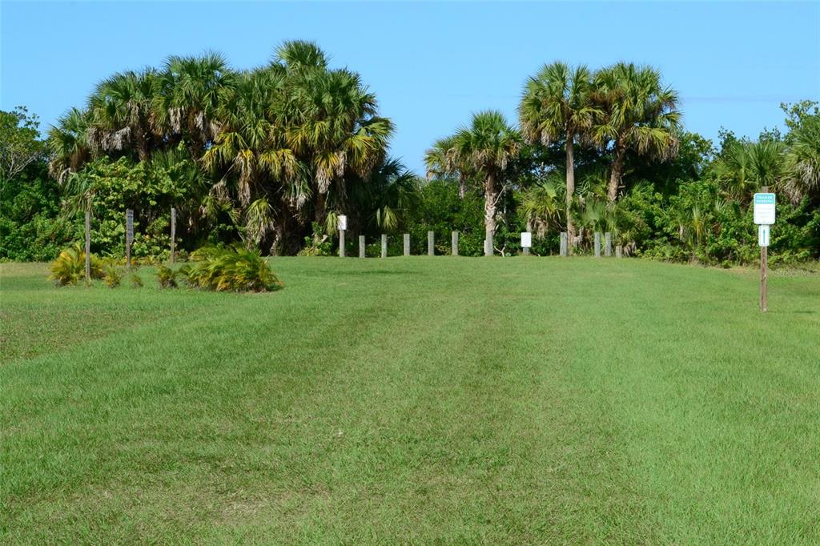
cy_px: 273
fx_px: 1878
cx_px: 410
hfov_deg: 24.6
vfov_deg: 16.5
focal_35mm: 82
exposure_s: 1/1000
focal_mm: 55
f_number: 16
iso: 1600
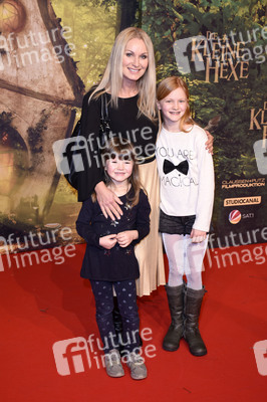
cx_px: 134
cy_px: 201
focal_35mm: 48
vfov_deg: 41.1
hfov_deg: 28.0
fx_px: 535
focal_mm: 32
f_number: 6.3
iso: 400
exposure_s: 1/60
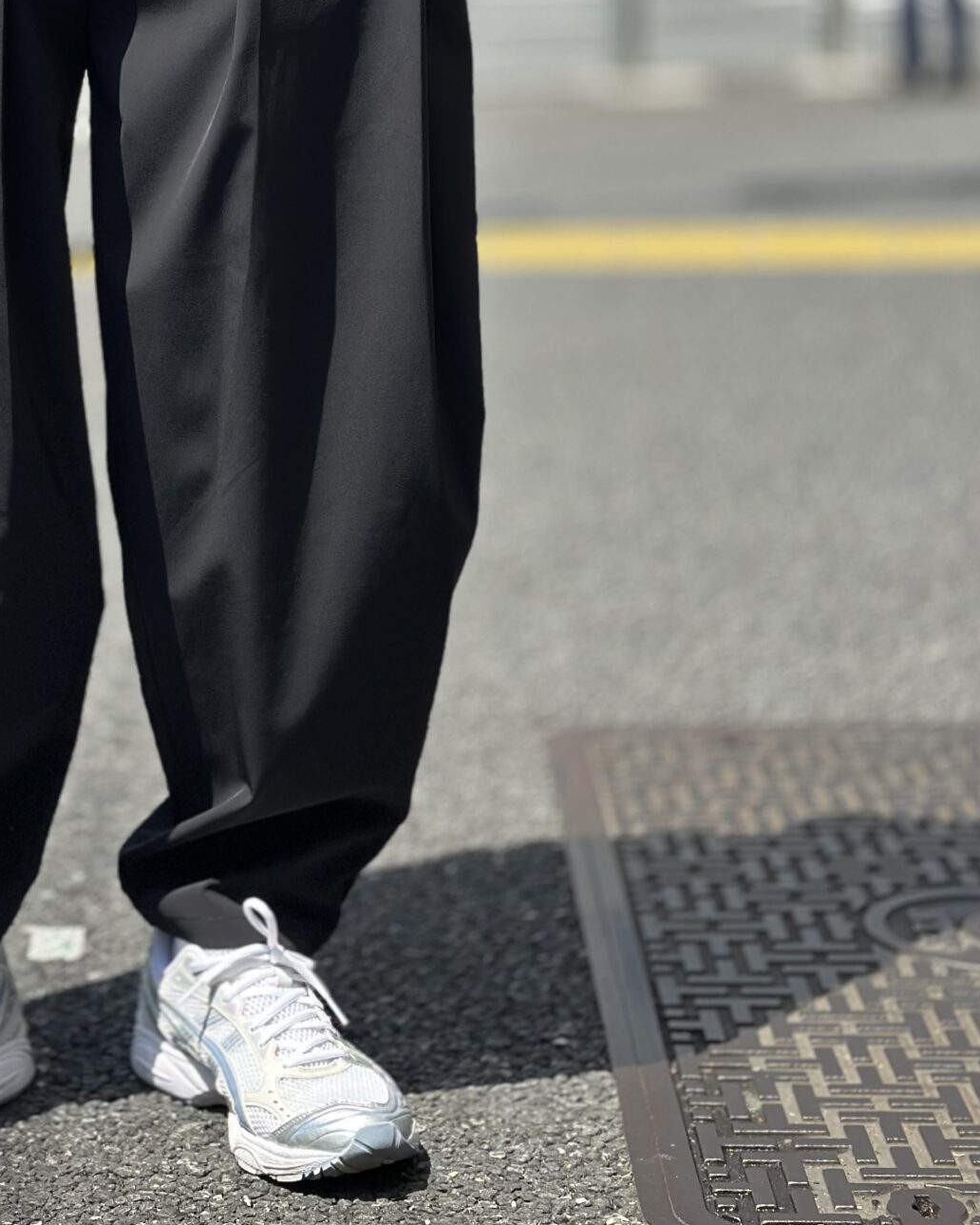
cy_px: 307
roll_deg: -0.1
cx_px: 85
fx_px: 3372
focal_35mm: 93
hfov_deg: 16.3
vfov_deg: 20.4
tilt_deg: -5.8
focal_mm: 6.86
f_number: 1.78
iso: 80
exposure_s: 1/2890
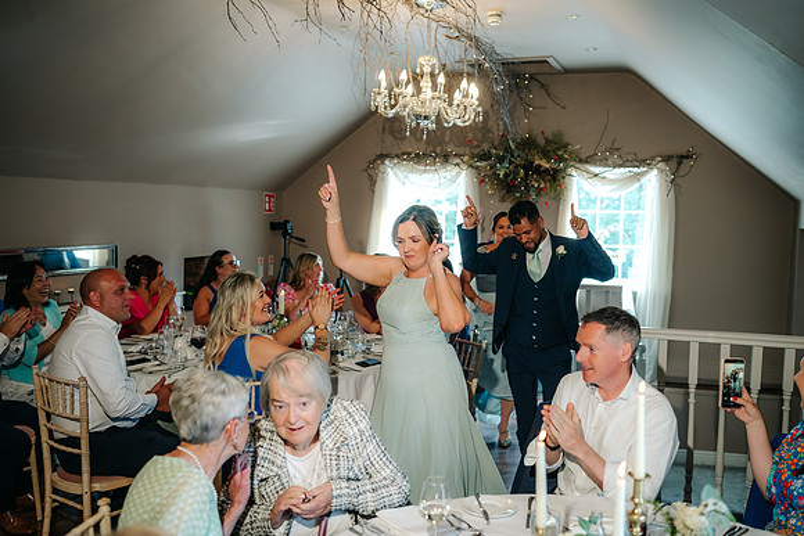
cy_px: 268
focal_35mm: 35
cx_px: 402
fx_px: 782
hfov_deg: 54.4
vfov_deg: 37.9
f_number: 2.5
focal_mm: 35
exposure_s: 1/200
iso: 640
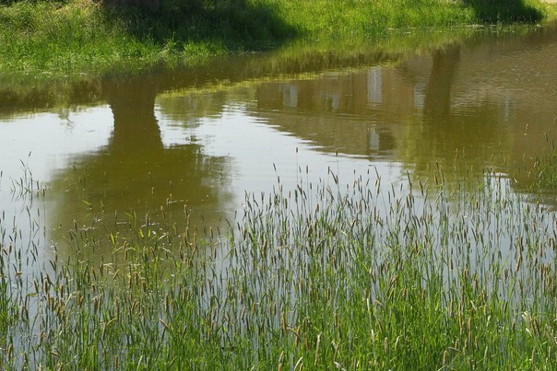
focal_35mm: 72
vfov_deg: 18.0
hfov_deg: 25.8
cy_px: -68
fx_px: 1114
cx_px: 628
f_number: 9
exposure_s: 1/320
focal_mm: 29
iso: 200
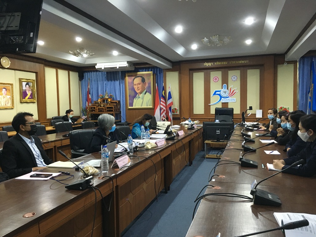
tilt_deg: -4.3
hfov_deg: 61.7
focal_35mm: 29
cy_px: 118
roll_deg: +1.7
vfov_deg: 48.2
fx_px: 265
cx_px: 158
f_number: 2.2
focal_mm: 4.15
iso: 250
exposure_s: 1/33
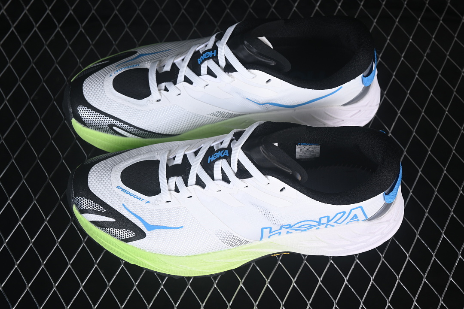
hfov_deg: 27.0
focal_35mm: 75
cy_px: 154
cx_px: 232
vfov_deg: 18.2
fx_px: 967
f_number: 7.1
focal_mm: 50
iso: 160
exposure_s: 1/100
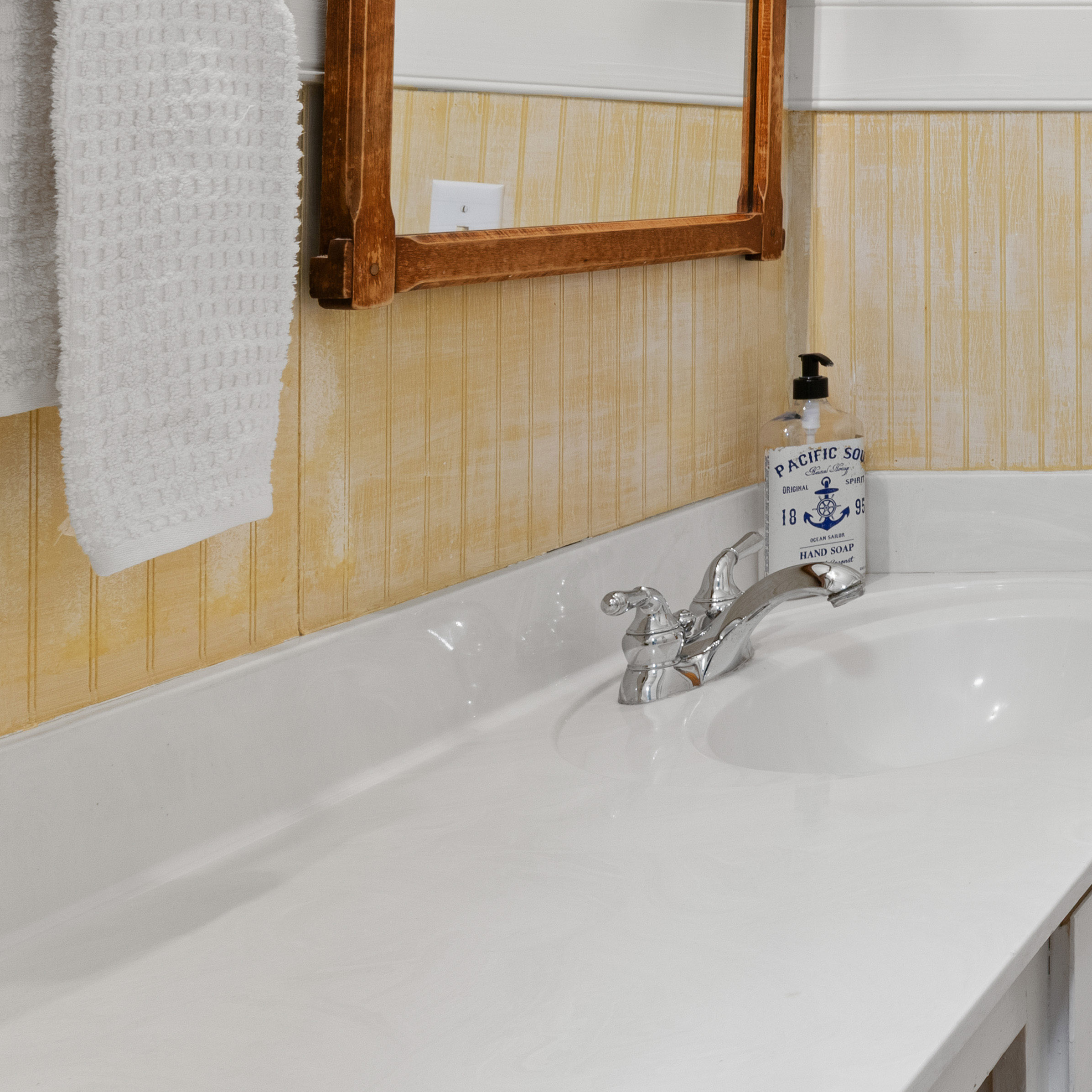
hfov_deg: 25.0
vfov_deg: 34.4
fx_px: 1713
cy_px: 240
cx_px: 1720
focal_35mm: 48
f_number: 8
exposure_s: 1/1.67
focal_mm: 17
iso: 250
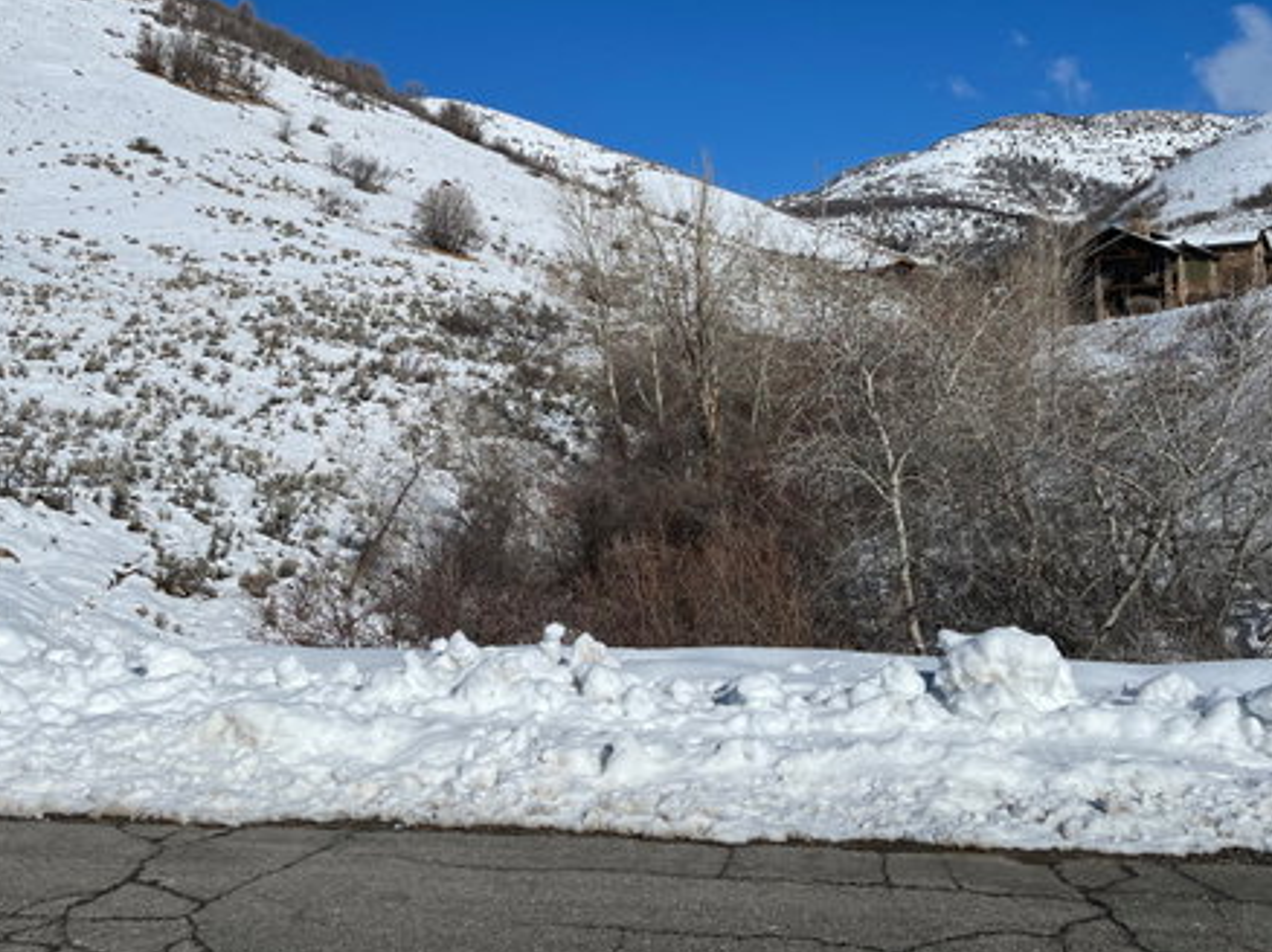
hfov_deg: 48.8
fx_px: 1396
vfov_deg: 37.2
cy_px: 296
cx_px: 534
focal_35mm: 38
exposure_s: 1/13333
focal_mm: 5.1
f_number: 1.6
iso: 50
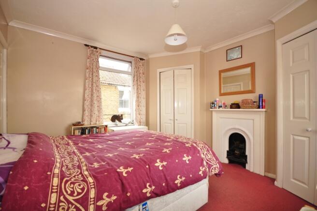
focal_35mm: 15
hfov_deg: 100.4
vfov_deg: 77.2
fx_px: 132
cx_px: 158
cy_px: 106
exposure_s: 1/25
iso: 200
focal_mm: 10
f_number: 4
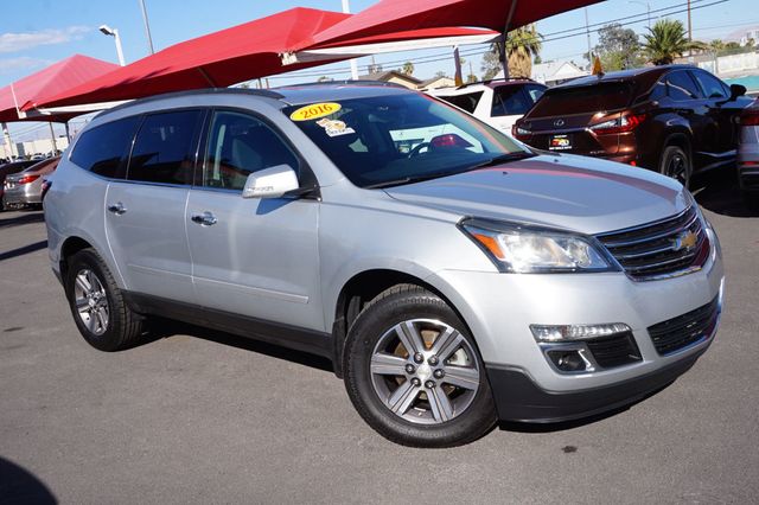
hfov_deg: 55.1
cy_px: 252
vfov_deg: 38.3
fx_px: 727
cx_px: 380
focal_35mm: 34
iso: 100
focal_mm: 23
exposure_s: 1/100
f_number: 14
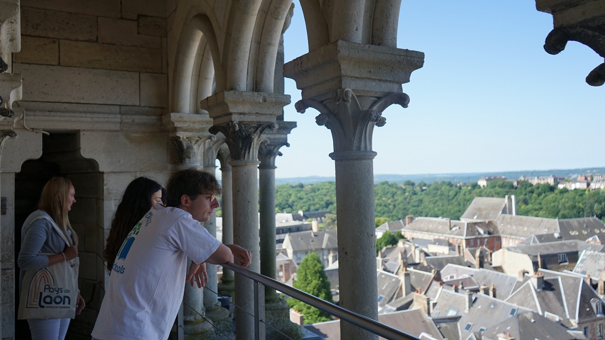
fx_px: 481
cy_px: 160
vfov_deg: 38.9
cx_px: 298
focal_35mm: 30
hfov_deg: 64.3
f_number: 4
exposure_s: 1/2000
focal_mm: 28
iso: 400
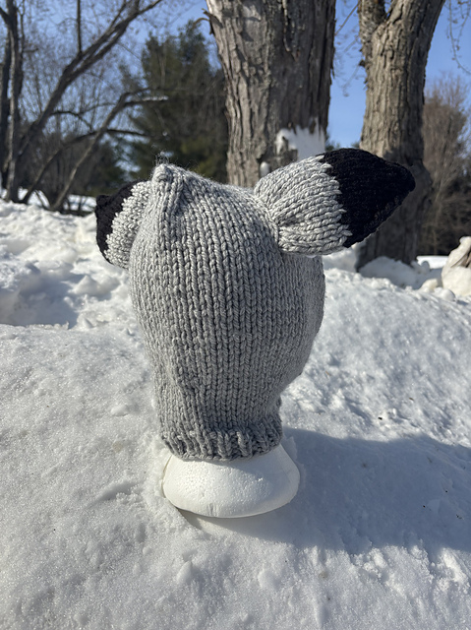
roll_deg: -5.2
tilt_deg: -5.8
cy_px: 315
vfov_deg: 67.3
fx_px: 472
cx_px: 236
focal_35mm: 26
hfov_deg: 53.0
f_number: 1.6
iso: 50
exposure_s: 1/6711
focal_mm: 5.96
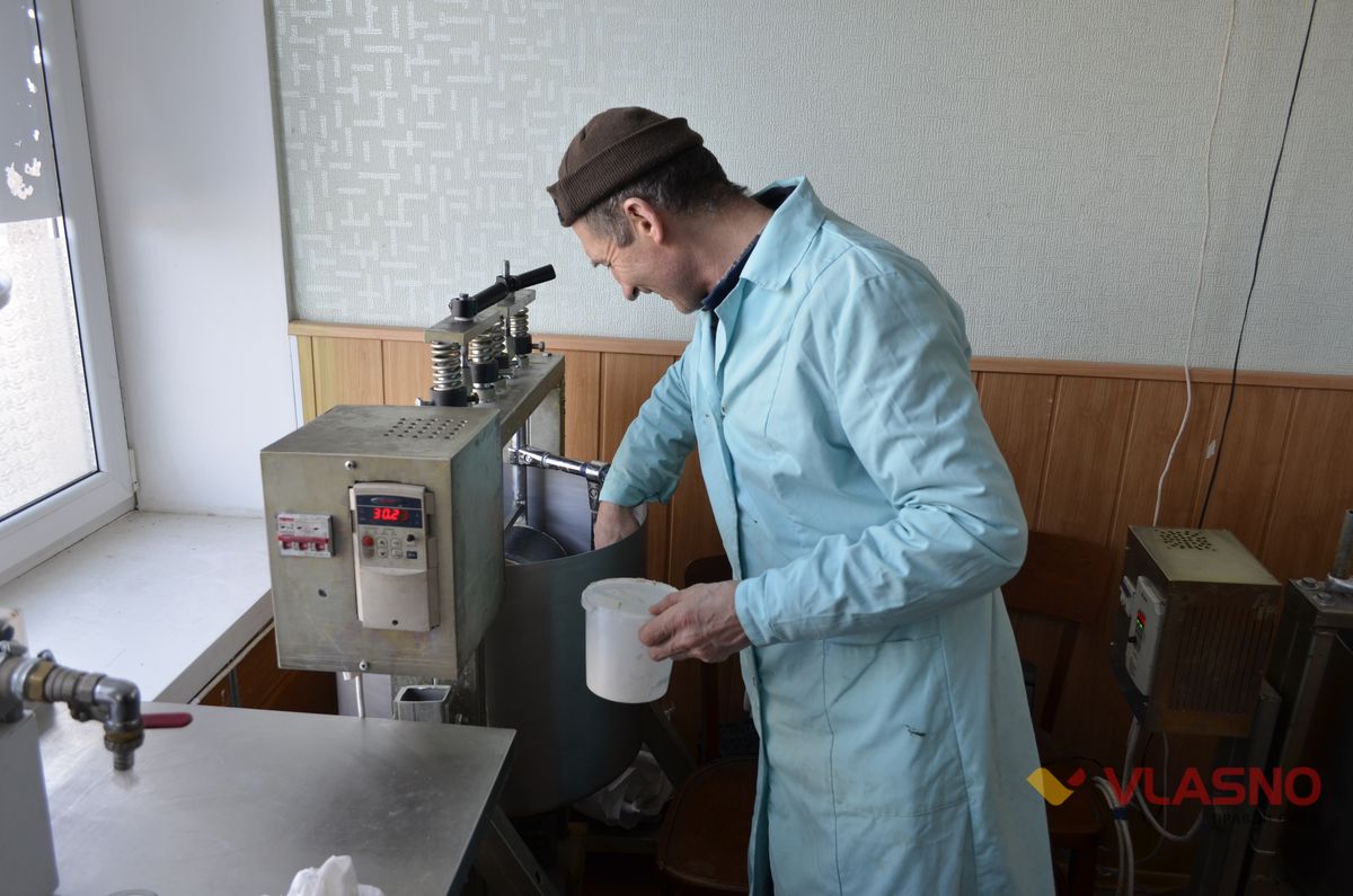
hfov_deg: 67.5
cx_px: 676
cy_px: 448
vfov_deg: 47.7
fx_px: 1013
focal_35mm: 27
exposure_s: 1/80
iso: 400
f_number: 4.5
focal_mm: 18
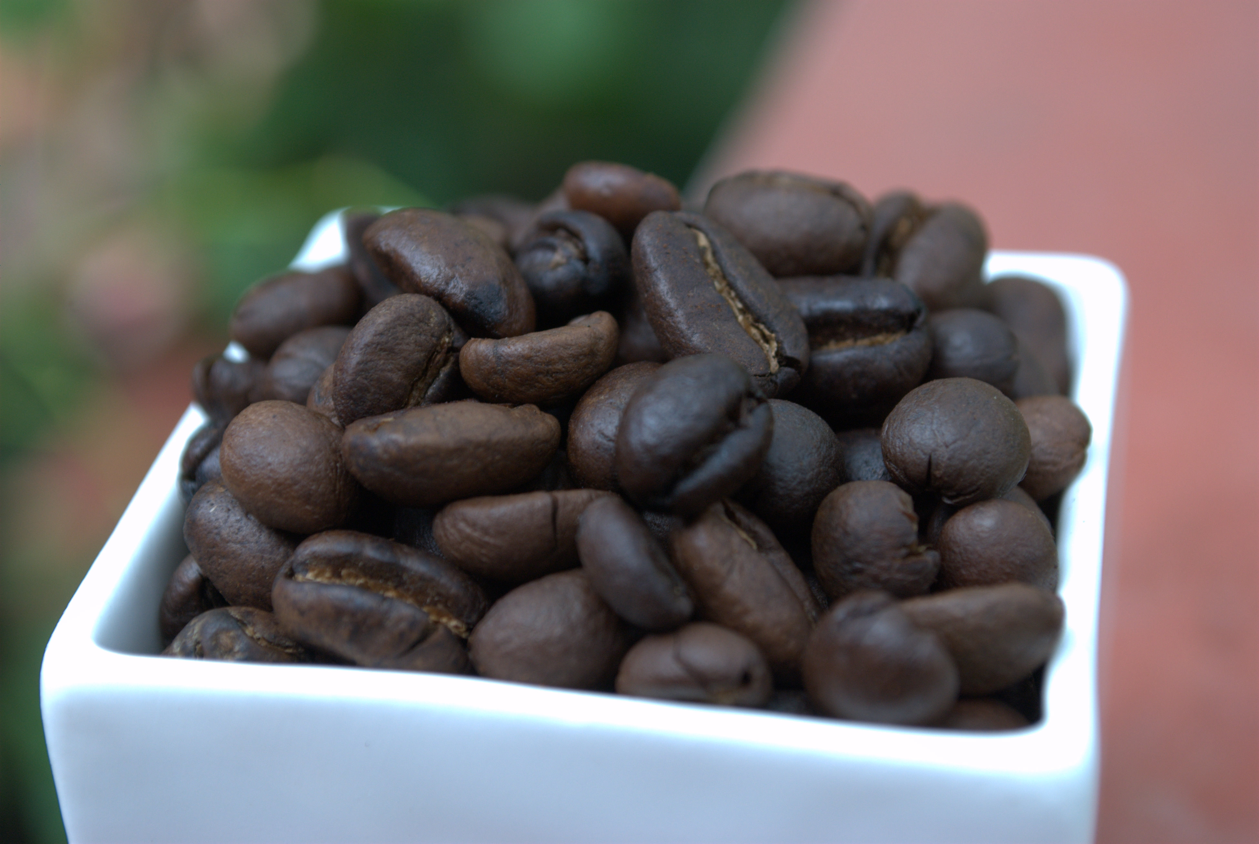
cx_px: 630
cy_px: 422
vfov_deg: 16.6
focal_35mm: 82
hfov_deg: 24.6
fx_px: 2889
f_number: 7.1
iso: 400
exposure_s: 1/60
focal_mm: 55
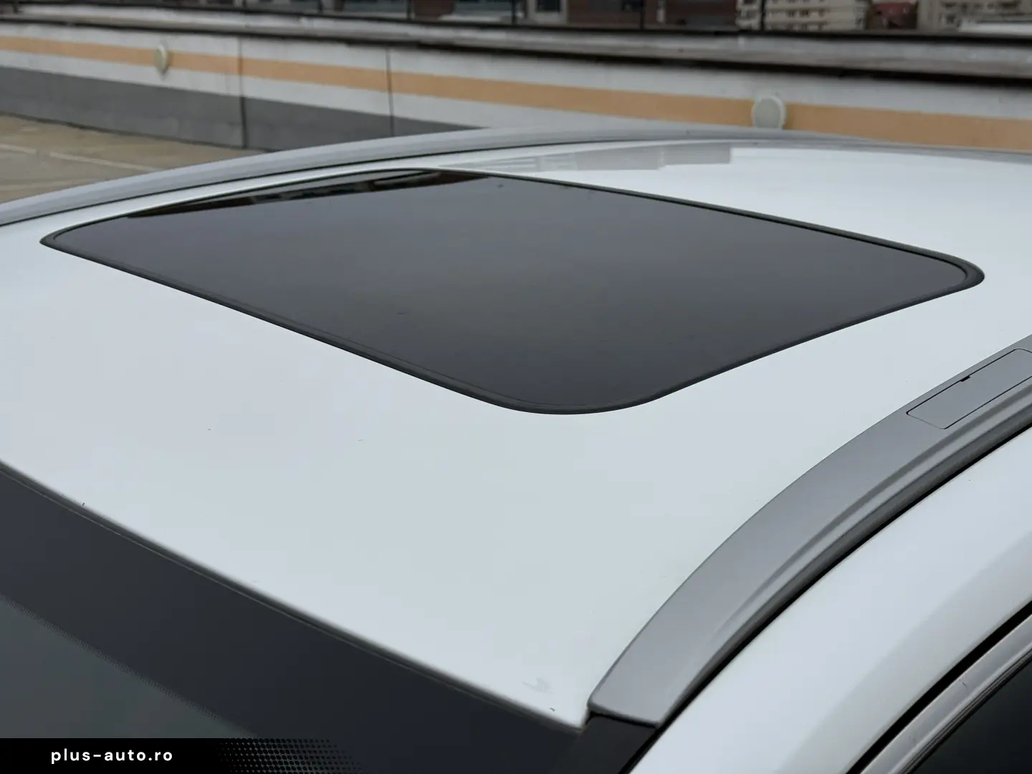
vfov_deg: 30.3
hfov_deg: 39.7
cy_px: 387
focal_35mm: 48
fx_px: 1431
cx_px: 516
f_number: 1.78
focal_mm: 6.76
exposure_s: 1/1377
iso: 100
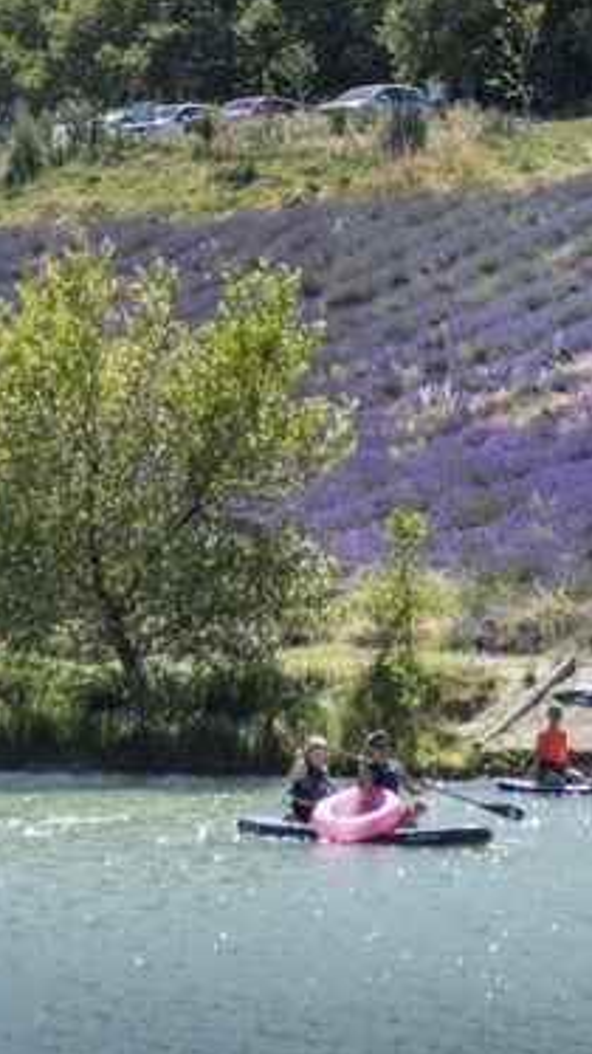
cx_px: 237
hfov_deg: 6.5
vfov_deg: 11.6
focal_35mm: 186
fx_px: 5198
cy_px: 333
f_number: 4
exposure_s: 1/2000
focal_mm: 55
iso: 200
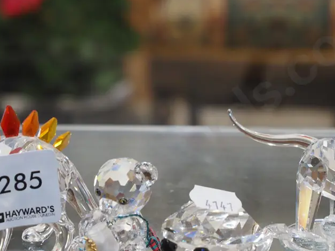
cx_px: 180
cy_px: 161
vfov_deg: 10.8
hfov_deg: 14.4
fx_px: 1326
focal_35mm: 137
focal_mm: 42
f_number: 5.6
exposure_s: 1/60
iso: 640
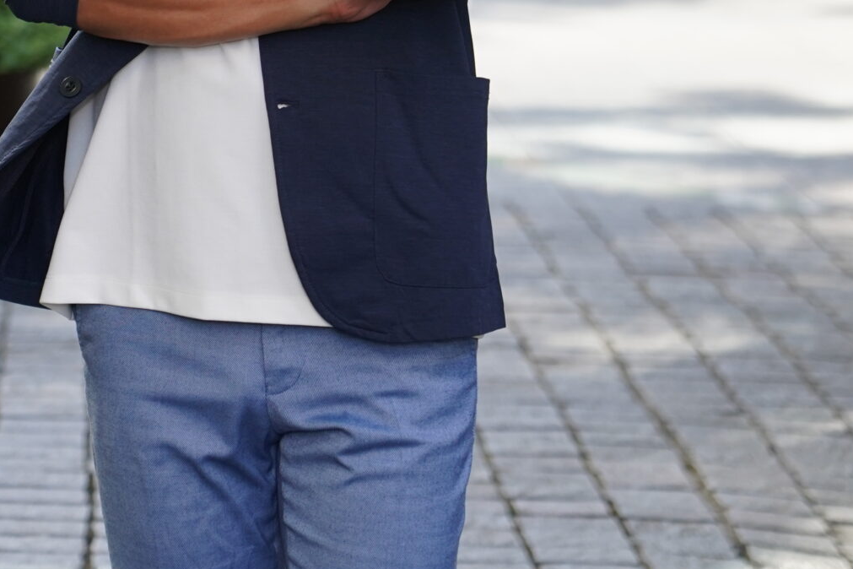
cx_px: 309
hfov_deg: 7.7
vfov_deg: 5.1
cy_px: -76
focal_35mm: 266
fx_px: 6302
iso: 640
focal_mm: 105
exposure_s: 1/250
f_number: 4.5
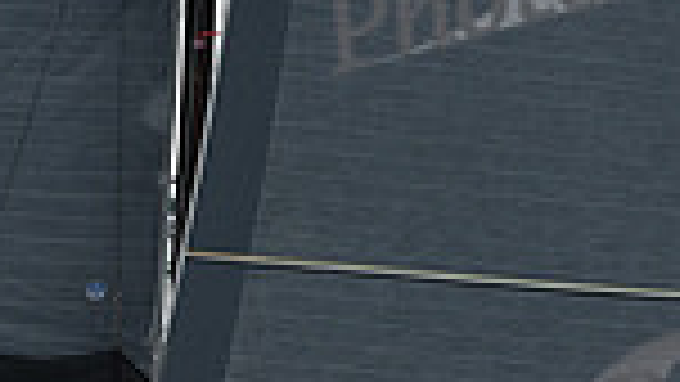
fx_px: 5068
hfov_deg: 7.7
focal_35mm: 281
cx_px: 95
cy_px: 254
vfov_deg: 4.3
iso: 250
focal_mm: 70
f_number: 6.3
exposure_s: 1/800
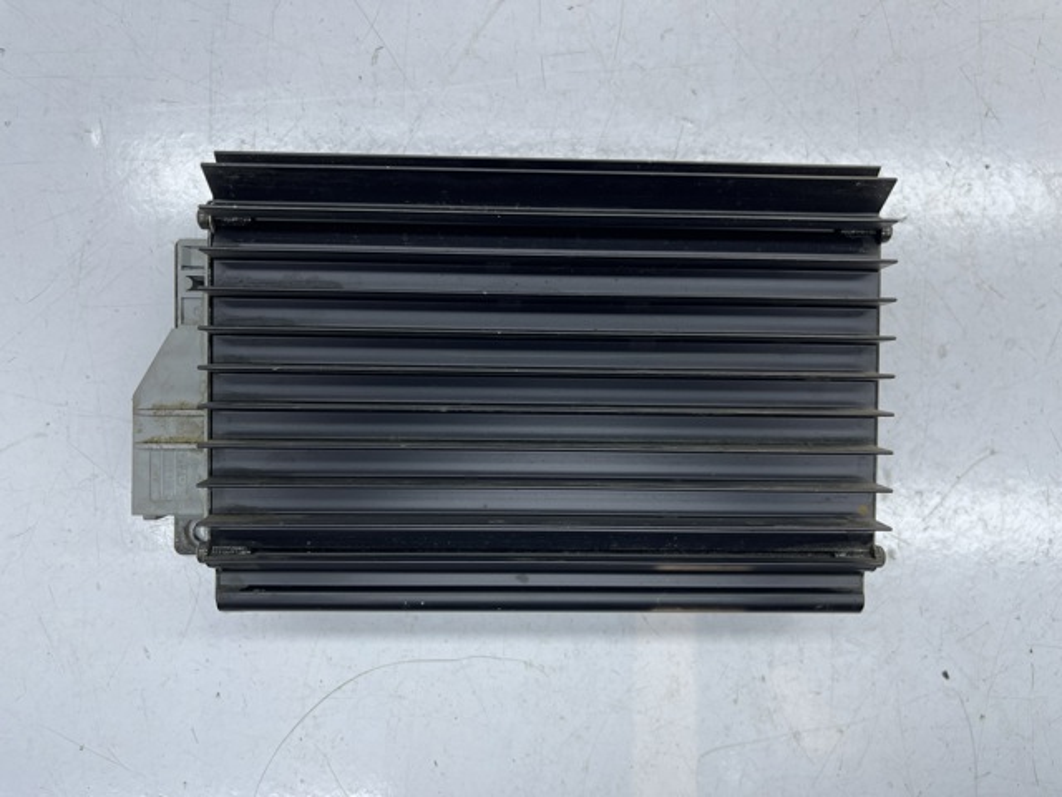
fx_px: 767
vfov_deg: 54.9
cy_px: 398
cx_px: 531
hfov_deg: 69.4
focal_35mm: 25
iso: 32
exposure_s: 1/355
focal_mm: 5.1
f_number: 1.6
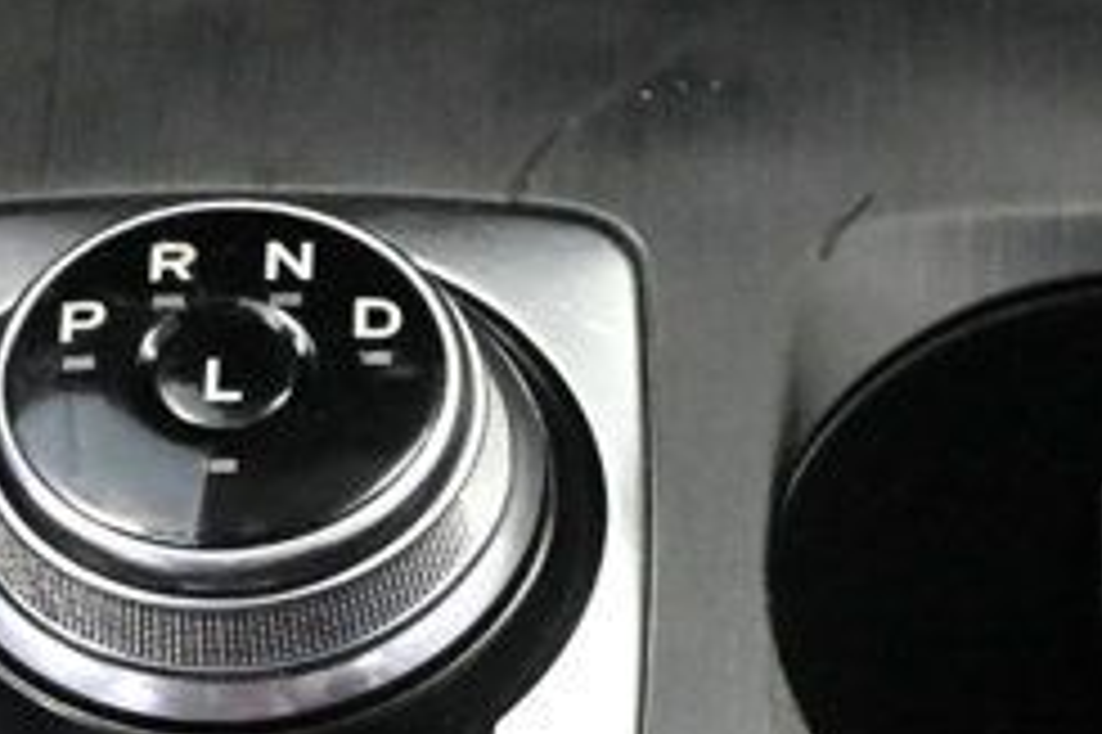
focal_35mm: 204
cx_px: 769
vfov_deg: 6.7
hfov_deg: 10.1
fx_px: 6245
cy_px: 716
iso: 12800
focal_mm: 32.5
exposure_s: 1/60
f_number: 5
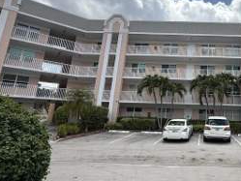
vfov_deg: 51.2
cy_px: 76
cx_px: 207
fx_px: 188
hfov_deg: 58.0
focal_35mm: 27
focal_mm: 2.22
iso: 64
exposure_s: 1/2237
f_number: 2.2
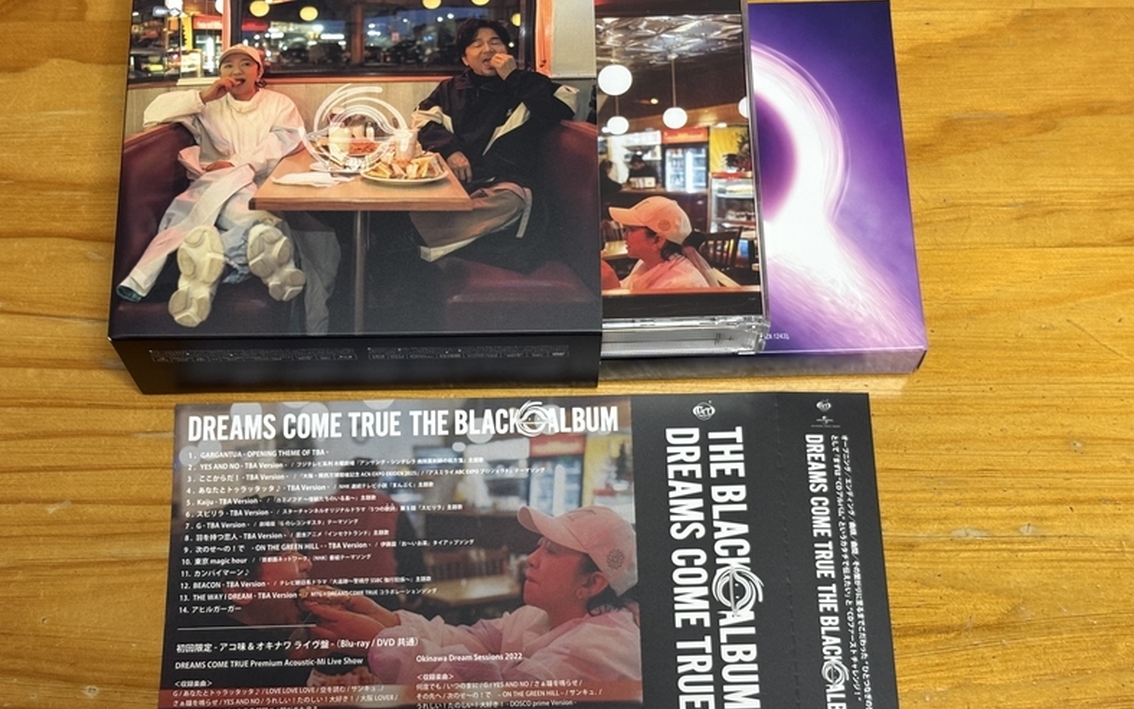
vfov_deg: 23.1
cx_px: 568
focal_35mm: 56
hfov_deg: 36.3
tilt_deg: -70.2
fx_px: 1731
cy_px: 363
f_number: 1.6
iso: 125
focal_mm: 5.96
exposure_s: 1/33
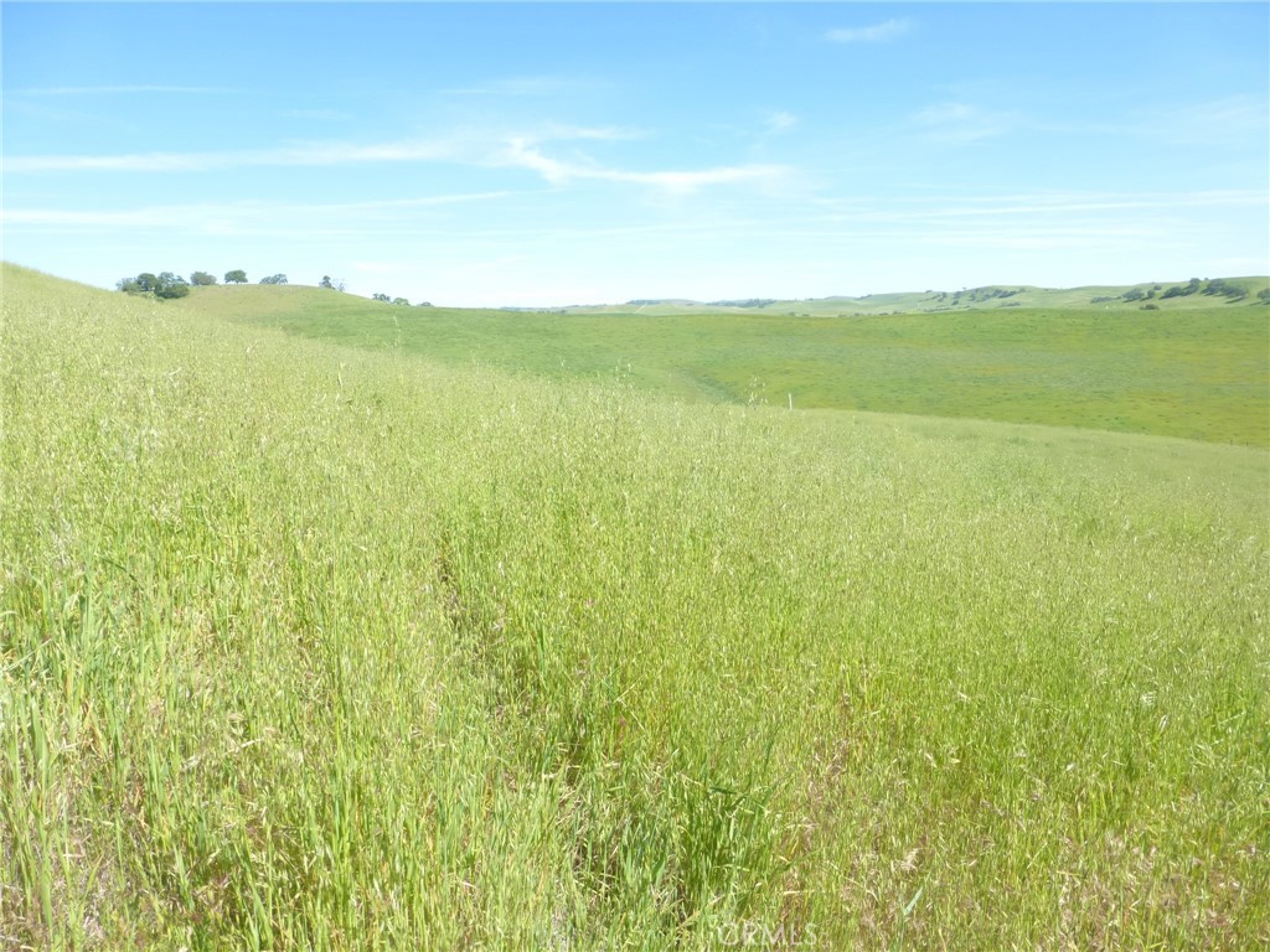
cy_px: 476
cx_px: 635
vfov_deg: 56.8
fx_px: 881
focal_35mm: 24
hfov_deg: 71.6
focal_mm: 4.3
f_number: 4
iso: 100
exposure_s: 1/400
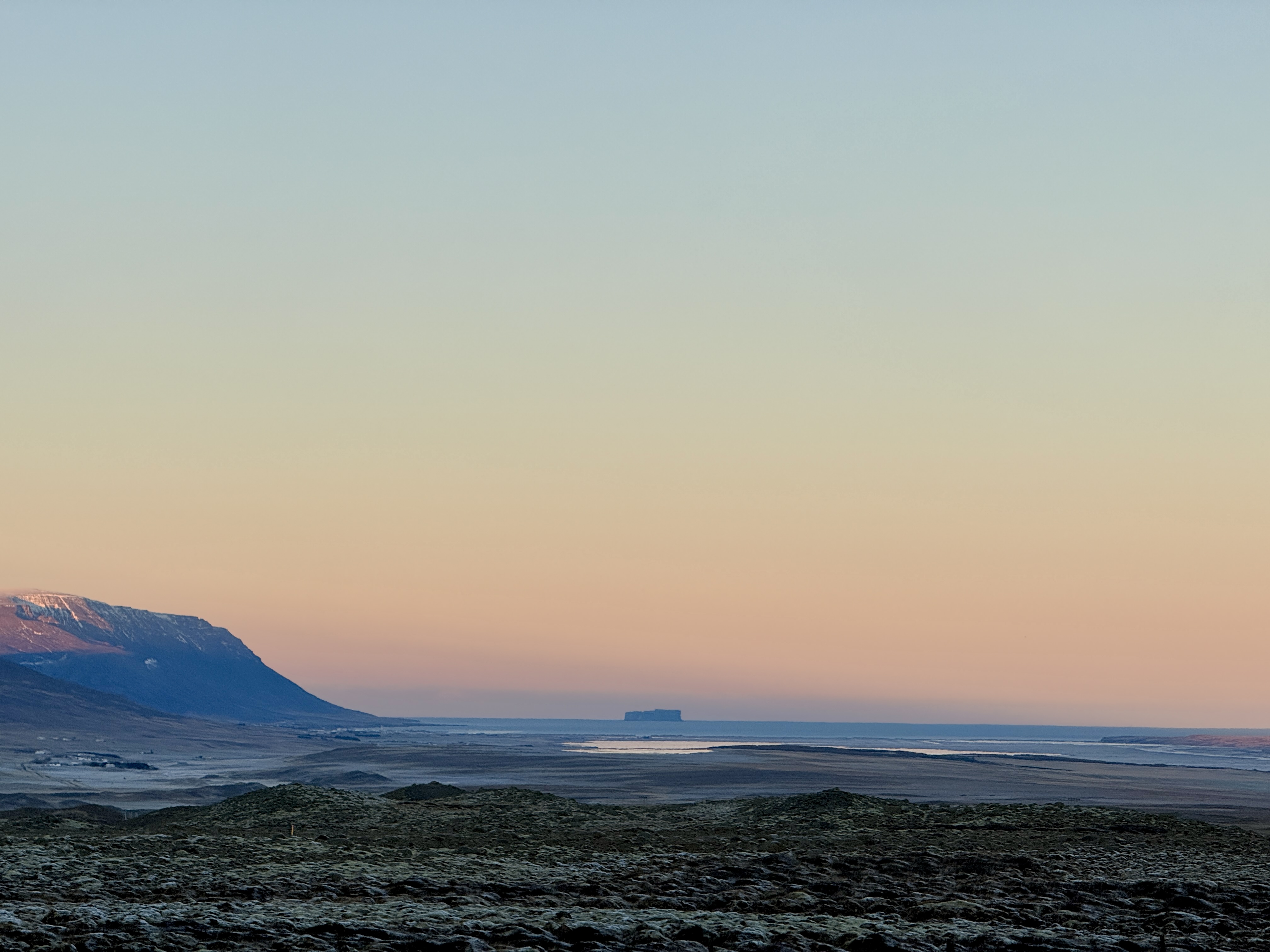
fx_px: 4403
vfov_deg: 12.3
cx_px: 635
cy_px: 476
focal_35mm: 120
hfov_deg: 16.4
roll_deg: -0.1
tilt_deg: +3.1
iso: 50
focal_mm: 15.66
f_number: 2.8
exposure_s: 1/586
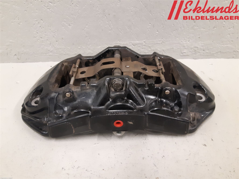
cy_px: 90
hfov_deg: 67.3
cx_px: 120
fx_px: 180
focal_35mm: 26
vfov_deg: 53.1
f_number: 1.7
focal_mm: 3.93
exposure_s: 1/50
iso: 320
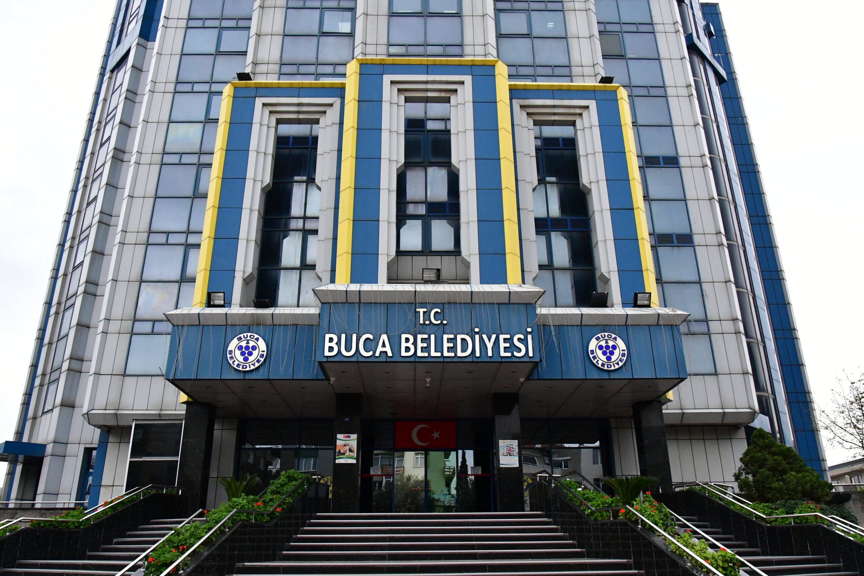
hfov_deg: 67.4
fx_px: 648
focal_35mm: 27
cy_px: 288
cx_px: 432
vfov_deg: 47.9
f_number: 6.3
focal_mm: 18
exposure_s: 1/2500
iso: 3200
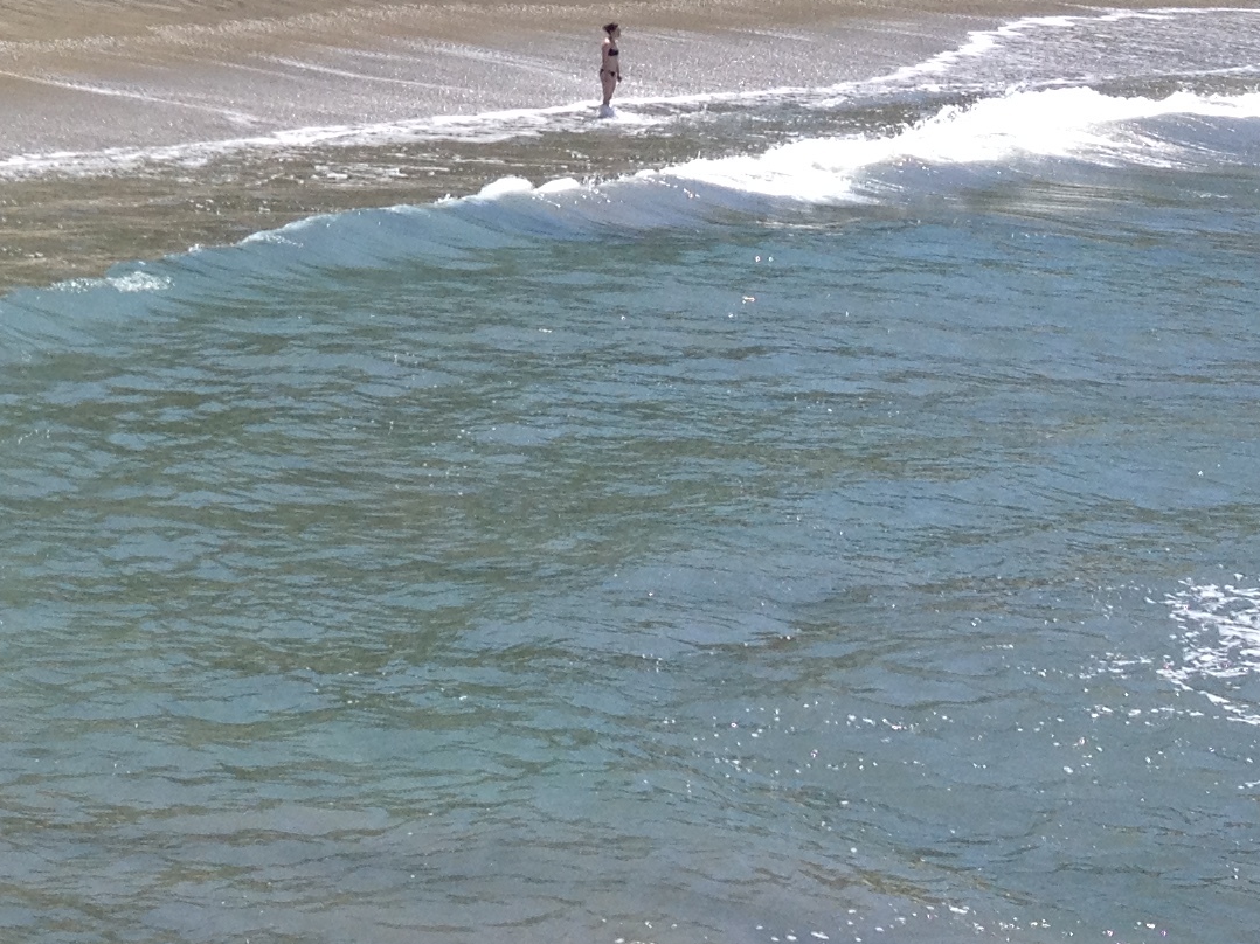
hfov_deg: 17.5
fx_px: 3857
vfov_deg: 13.5
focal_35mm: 106
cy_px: -230
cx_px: -356
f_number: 2.4
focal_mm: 4.28
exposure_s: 1/1381
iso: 50
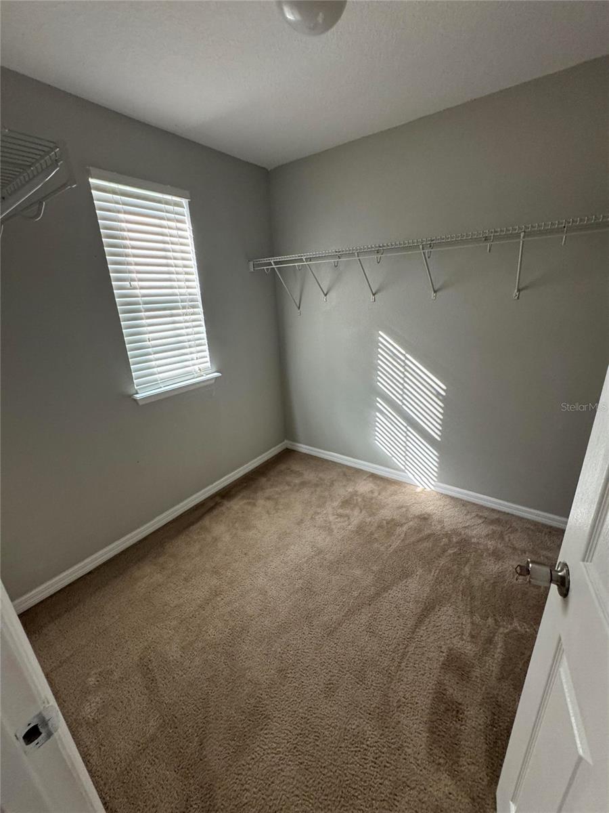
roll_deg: +3.0
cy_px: 406
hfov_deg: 85.7
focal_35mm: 14
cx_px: 304
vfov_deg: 102.1
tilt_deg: -17.2
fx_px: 328
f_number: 2.2
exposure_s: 1/60
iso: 250
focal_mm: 2.22
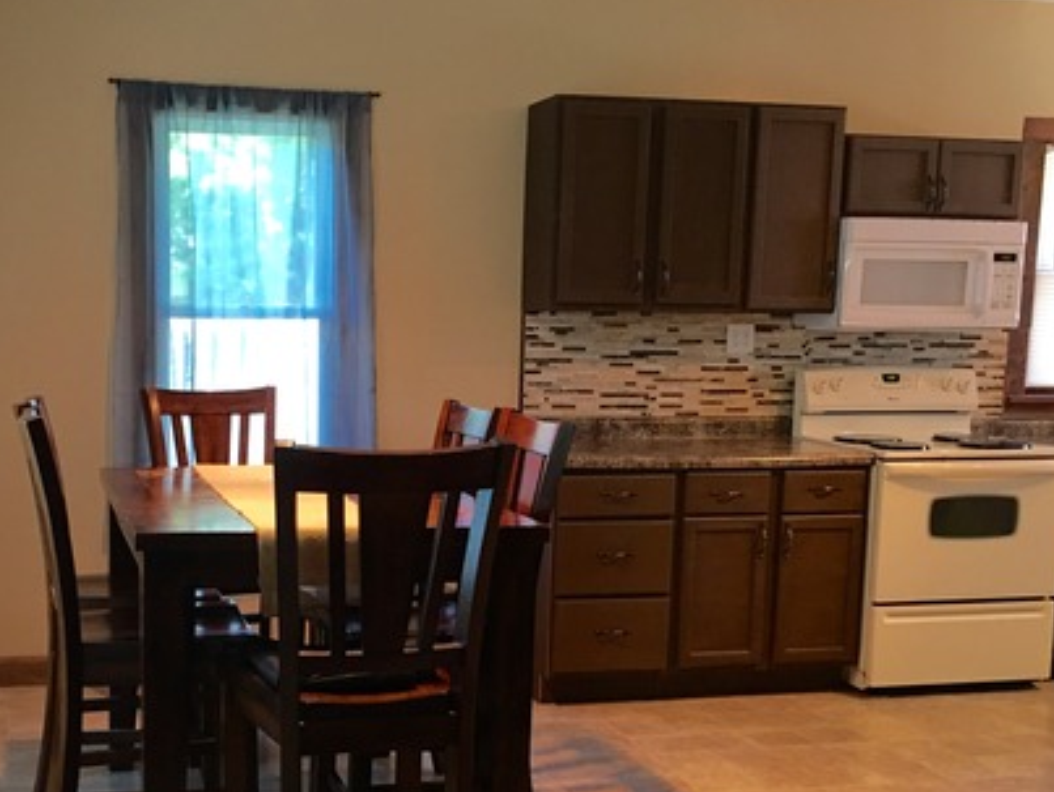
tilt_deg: -7.0
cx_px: 366
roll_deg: -0.6
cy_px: 525
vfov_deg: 31.3
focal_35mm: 46
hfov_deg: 40.8
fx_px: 1402
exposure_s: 1/15
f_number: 2.2
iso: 64
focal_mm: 4.15
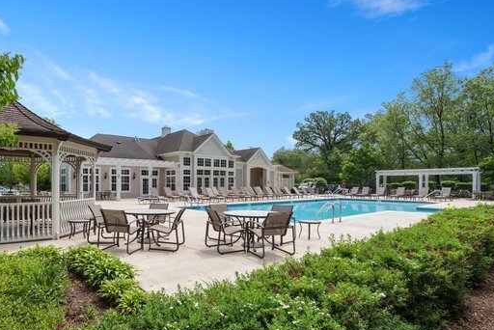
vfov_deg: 61.8
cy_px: 186
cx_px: 196
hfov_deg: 82.9
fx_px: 275
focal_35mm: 20
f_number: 11
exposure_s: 1/800
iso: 640
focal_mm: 16
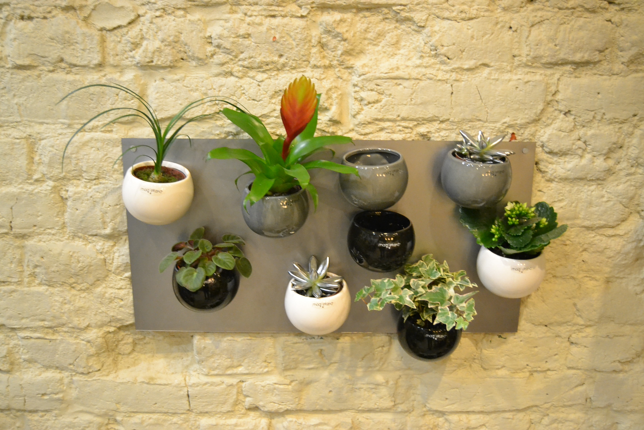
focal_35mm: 33
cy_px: 215
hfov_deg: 57.2
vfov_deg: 40.0
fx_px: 590
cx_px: 322
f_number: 3.5
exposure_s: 1/40
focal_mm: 22
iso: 3200
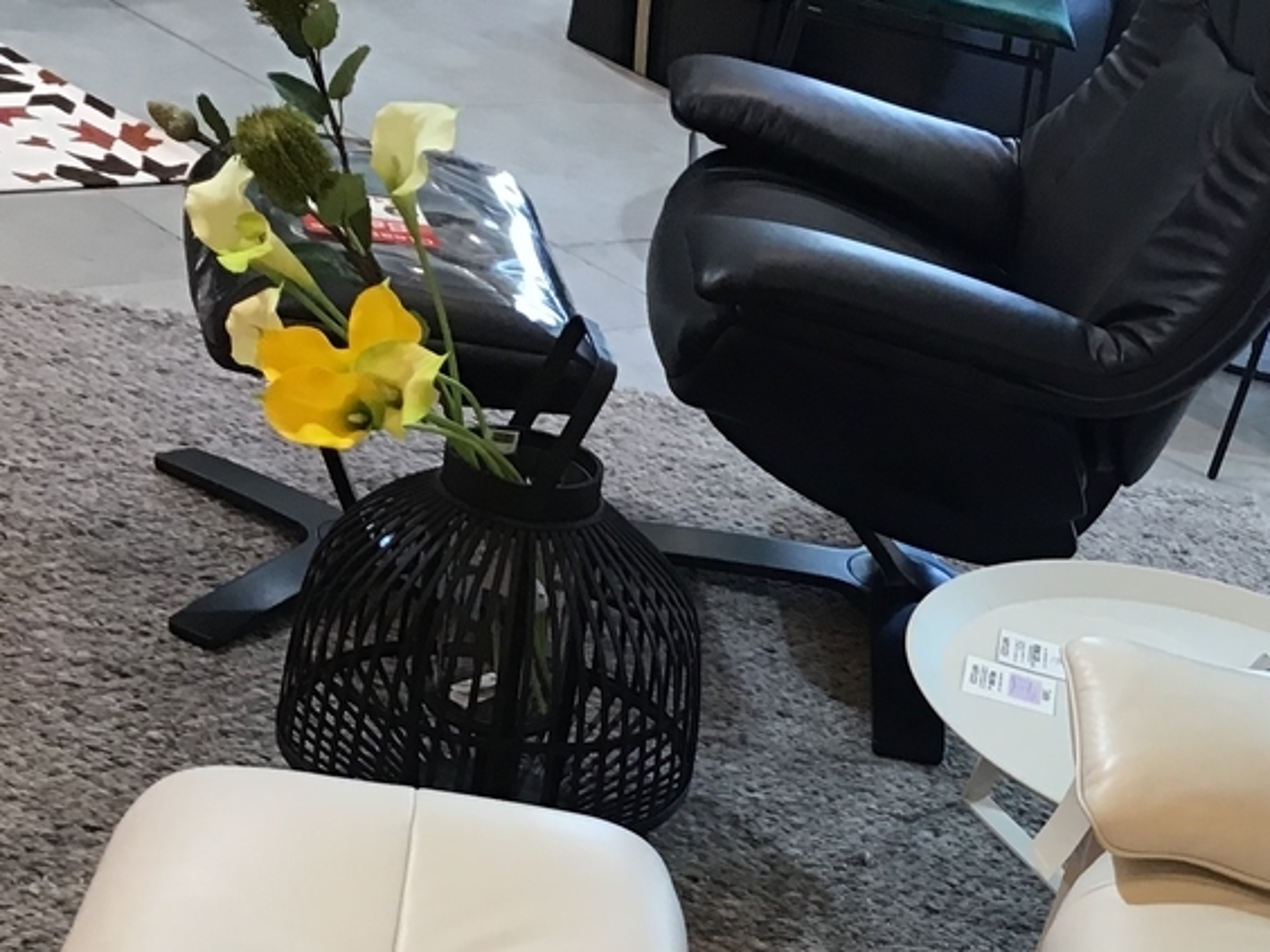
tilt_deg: -28.9
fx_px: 2421
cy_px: 959
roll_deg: -19.5
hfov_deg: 27.7
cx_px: 1270
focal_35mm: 66
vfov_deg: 21.5
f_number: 2.4
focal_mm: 3.3
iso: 50
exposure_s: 1/30
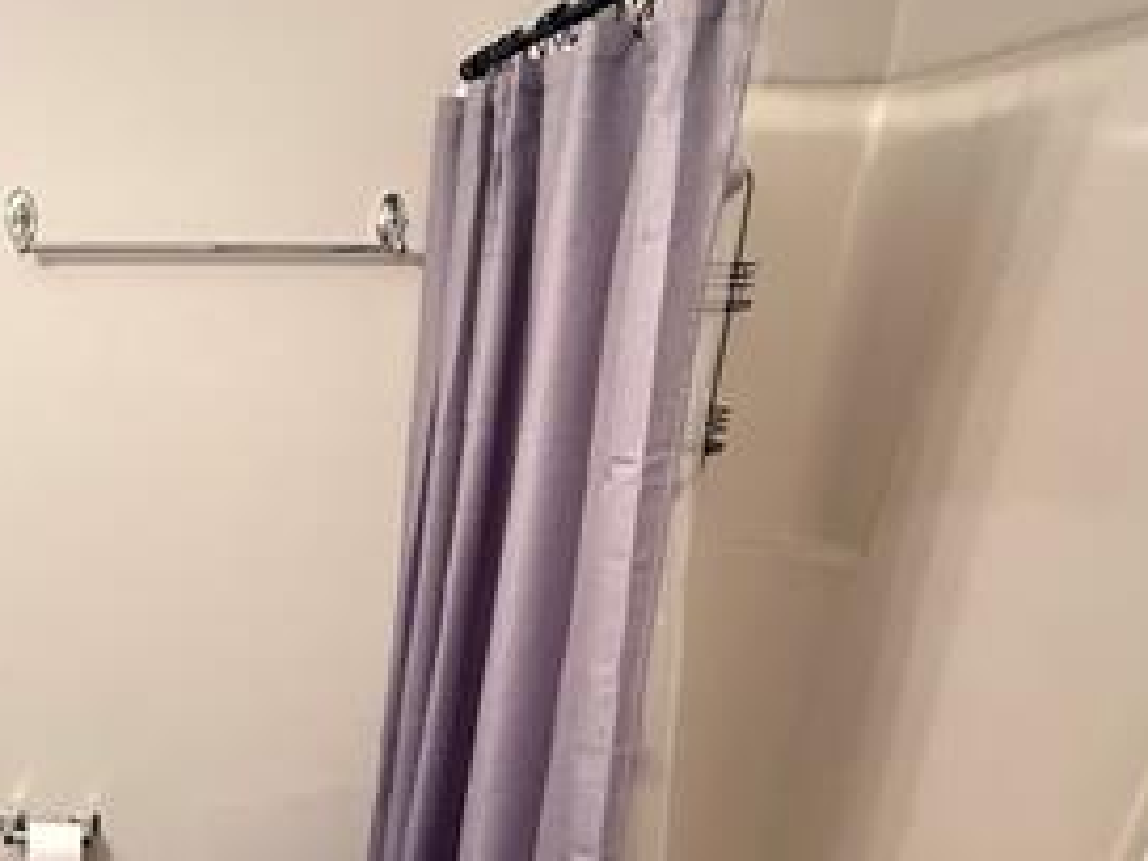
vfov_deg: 40.1
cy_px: 760
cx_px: 181
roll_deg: +0.4
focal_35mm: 33
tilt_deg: -21.4
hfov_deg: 50.9
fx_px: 1094
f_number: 2.2
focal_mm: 2.22
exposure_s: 1/60
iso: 800
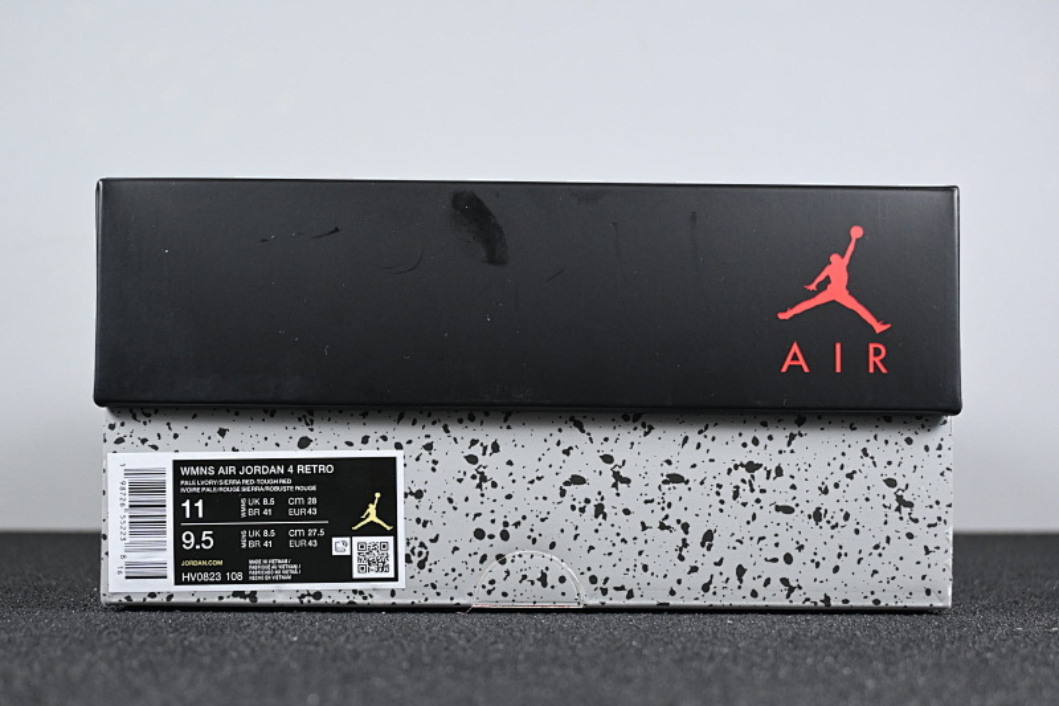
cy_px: 353
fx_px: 1632
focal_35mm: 56
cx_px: 530
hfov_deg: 35.9
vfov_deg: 24.4
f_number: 5.3
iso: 800
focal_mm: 37
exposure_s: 1/125
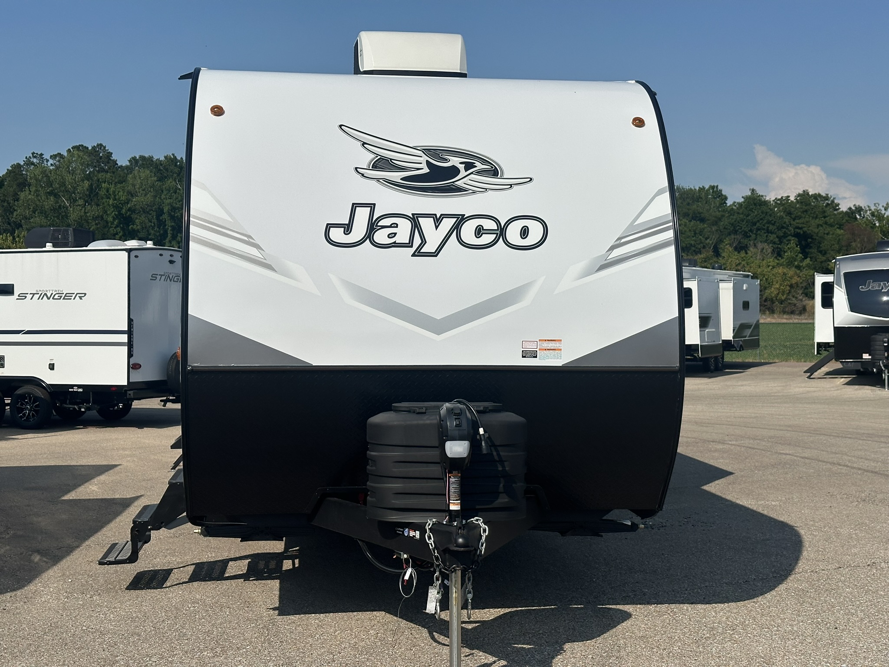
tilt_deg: +0.0
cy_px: 334
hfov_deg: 39.7
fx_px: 1233
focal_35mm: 48
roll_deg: +0.3
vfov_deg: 30.3
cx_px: 444
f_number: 1.78
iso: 64
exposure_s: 1/12048
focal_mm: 6.86
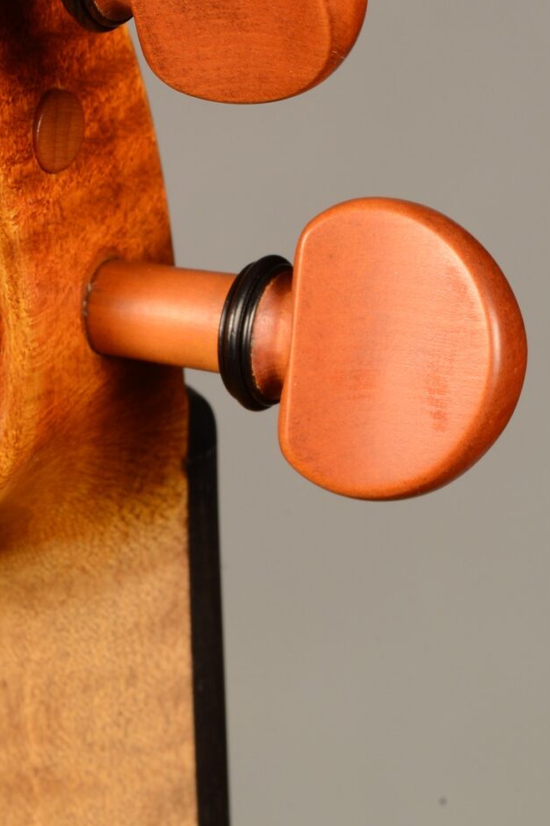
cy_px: -105
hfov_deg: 4.8
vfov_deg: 7.1
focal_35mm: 288
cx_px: -110
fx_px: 6604
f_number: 22
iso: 100
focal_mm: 105
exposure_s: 1
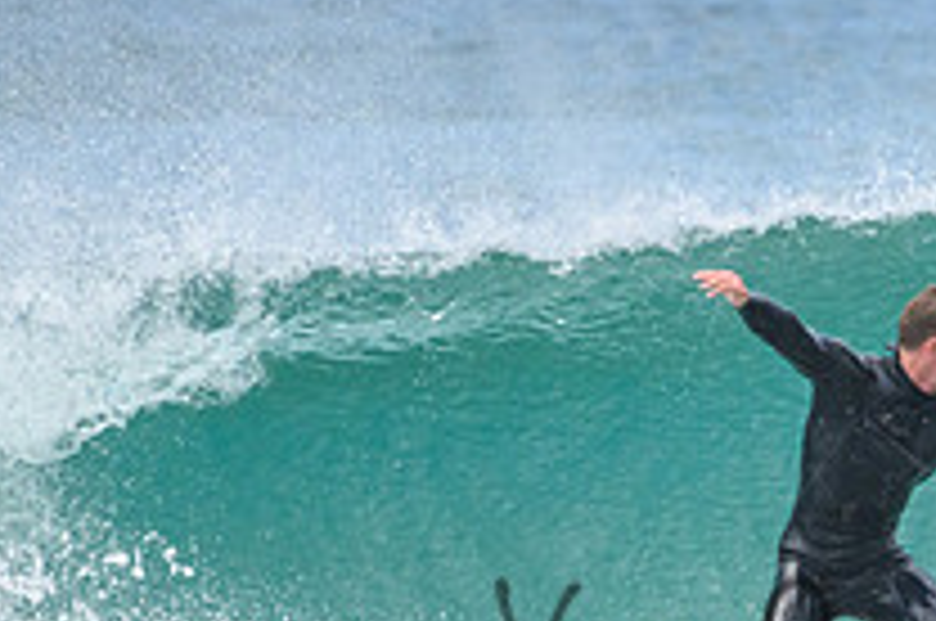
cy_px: 610
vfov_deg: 0.6
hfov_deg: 0.9
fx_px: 58046
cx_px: 958
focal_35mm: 2236
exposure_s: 1/3200
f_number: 11
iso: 2200
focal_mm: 800
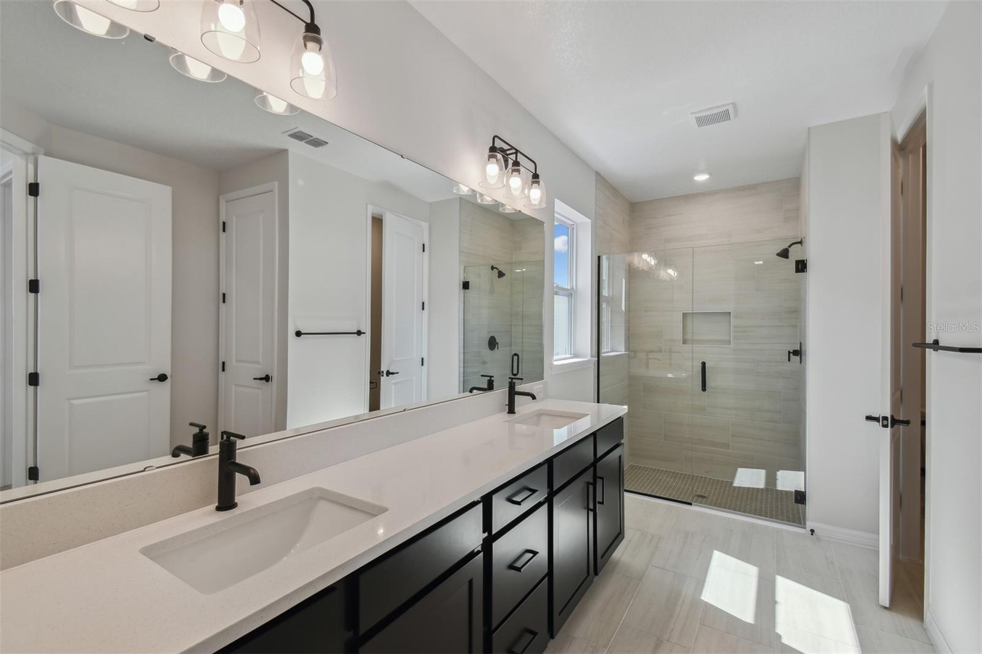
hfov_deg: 100.4
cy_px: 327
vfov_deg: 77.3
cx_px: 491
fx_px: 409
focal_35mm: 15
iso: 100
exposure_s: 1/50
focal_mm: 10
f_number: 7.1
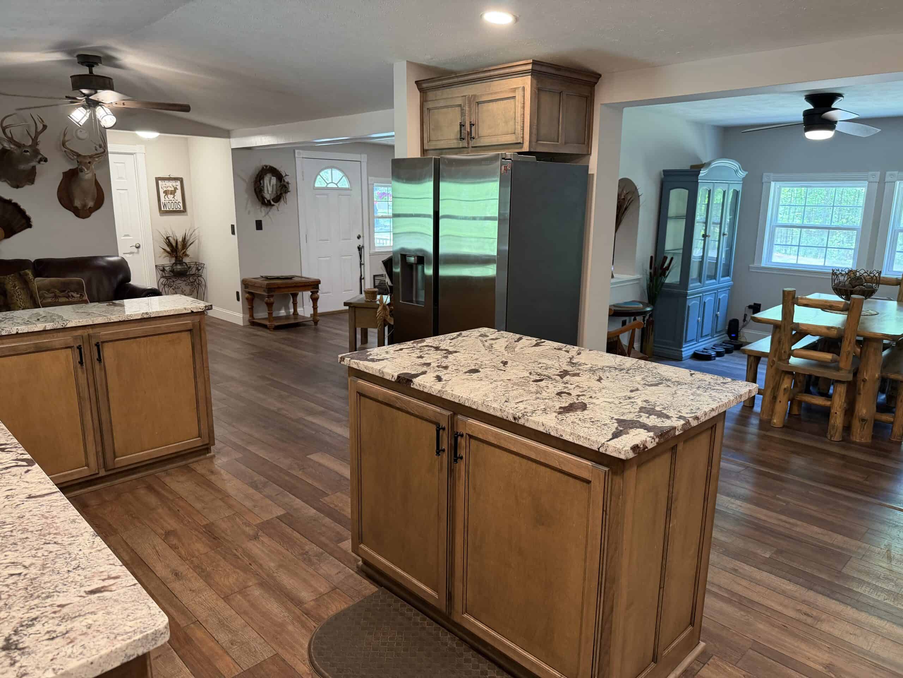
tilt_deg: -12.4
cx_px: 452
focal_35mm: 24
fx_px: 626
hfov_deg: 71.6
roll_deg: +0.5
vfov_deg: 56.8
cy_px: 339
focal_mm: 6.76
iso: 250
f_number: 1.78
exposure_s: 1/60
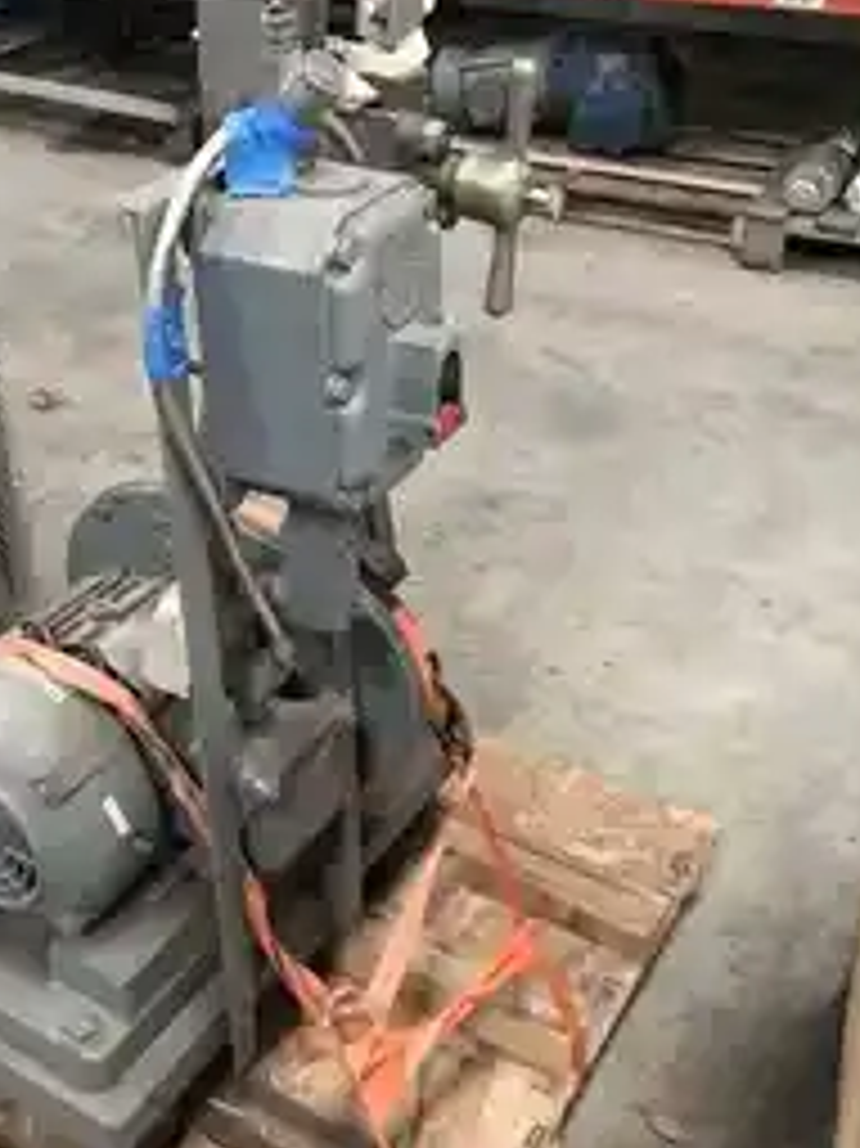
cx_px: 342
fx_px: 1459
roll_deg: +0.9
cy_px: 594
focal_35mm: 44
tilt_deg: -33.0
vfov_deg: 43.0
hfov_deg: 32.7
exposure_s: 1/5
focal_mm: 3.99
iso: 100
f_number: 1.8
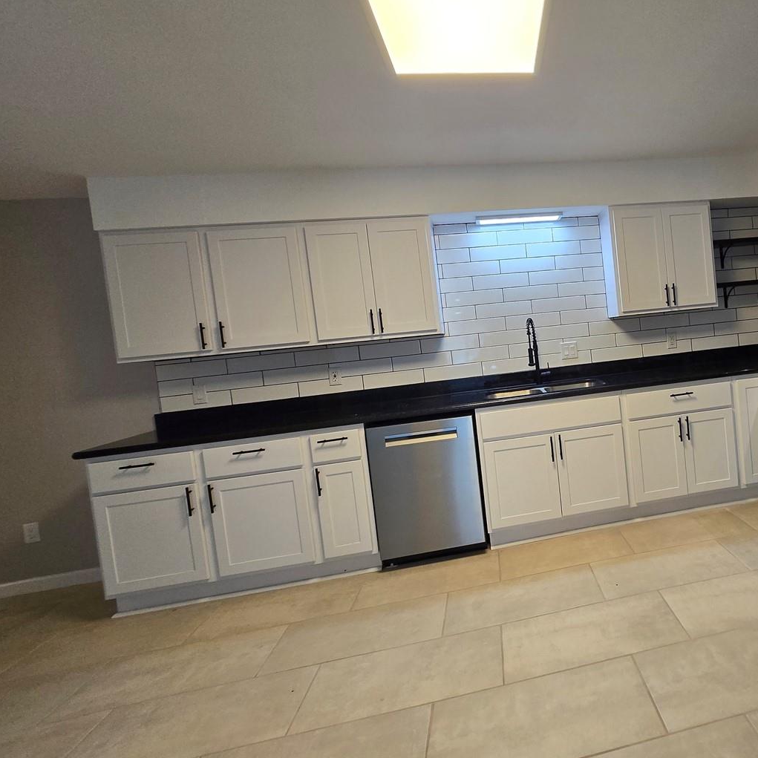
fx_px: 446
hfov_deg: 75.0
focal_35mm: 18
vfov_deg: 80.7
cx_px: 567
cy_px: 360
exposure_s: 1/60
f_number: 2.2
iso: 80
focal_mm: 1.7
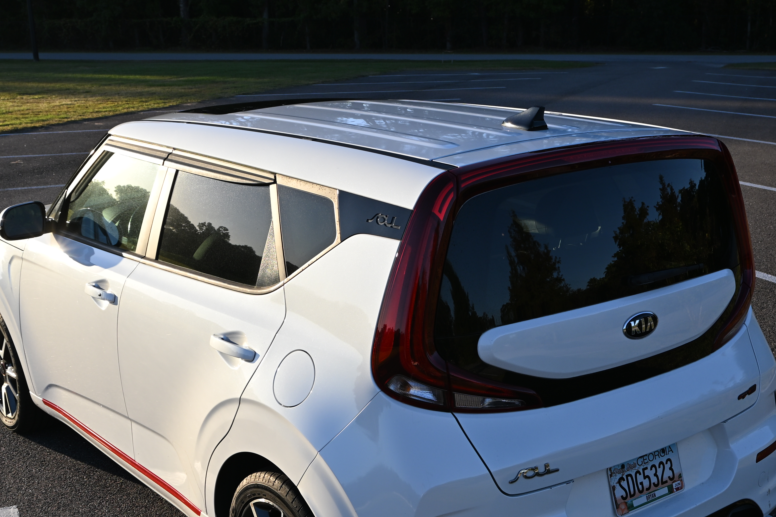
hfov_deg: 40.2
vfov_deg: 27.3
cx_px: 410
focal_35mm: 49
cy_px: 344
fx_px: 1060
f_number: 5.6
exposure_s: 1/250
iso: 100
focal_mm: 20.5
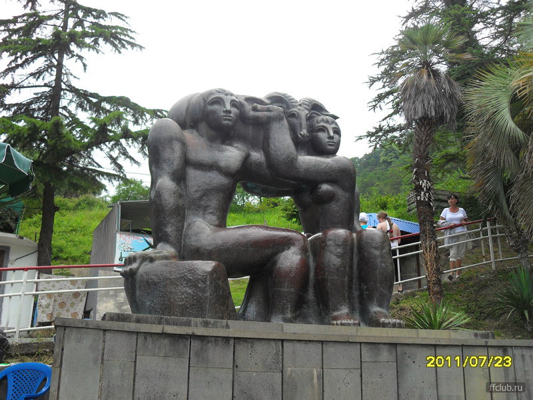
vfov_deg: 40.7
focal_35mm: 35
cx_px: 266
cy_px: 200
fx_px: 539
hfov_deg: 52.6
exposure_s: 1/350
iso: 100
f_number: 2.8
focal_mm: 6.2
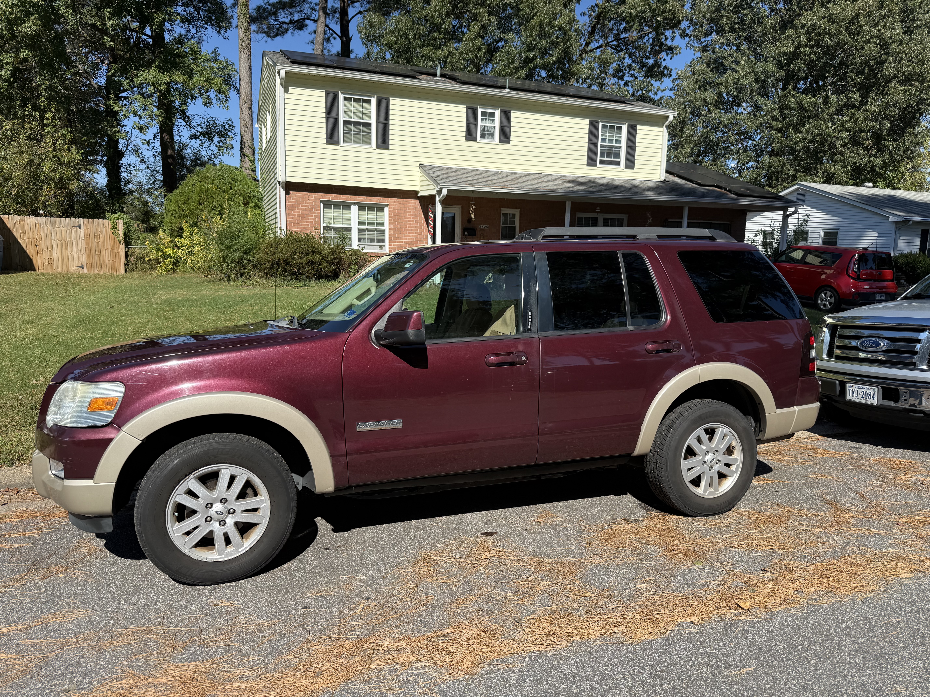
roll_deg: -1.8
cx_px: 465
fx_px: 645
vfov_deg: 56.8
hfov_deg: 71.6
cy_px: 348
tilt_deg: -7.2
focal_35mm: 24
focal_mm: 6.76
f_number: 1.78
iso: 80
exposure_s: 1/3584
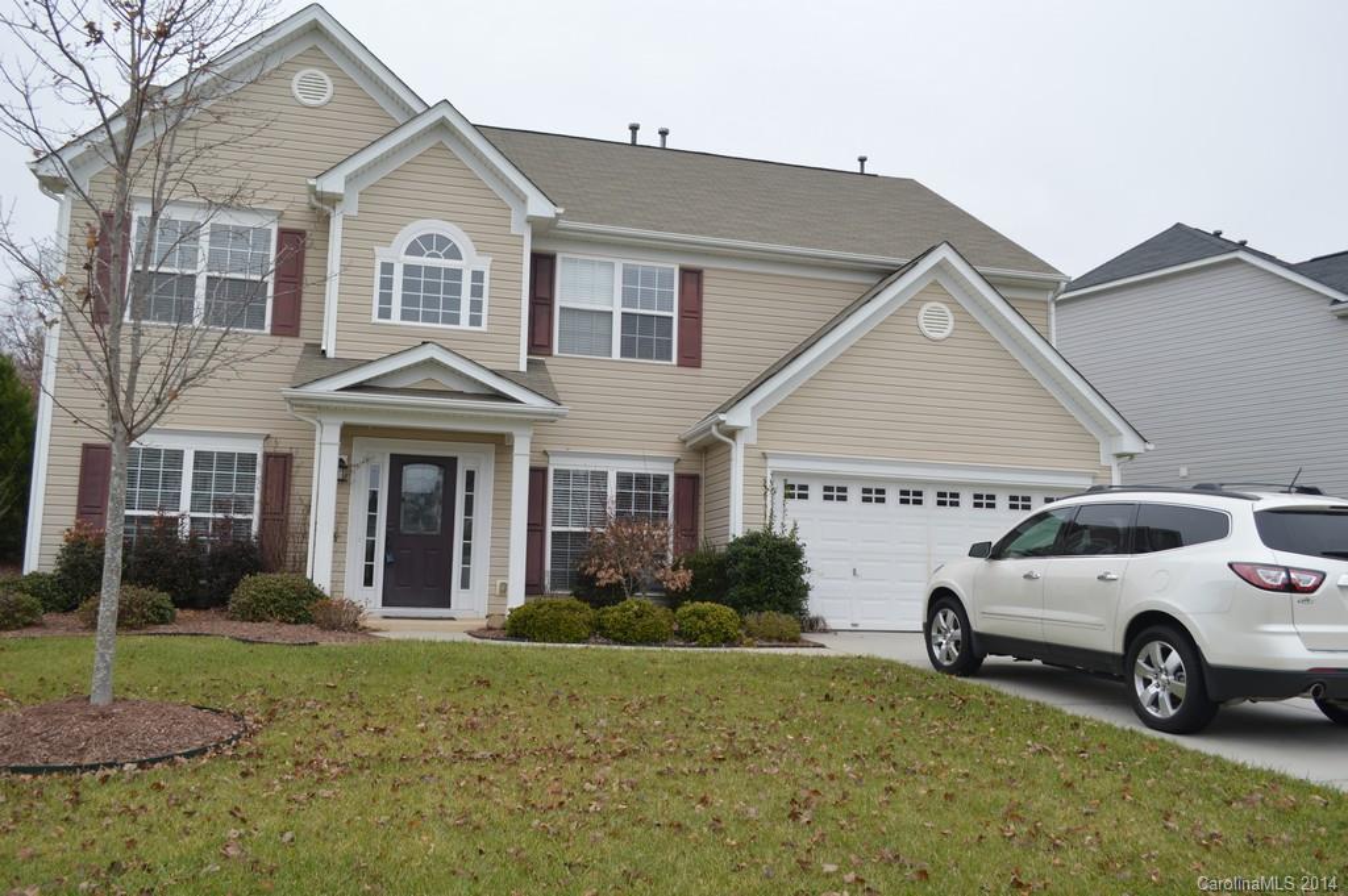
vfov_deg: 43.5
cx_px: 674
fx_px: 1122
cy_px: 448
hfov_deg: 62.0
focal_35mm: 30
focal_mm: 20
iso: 100
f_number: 5.6
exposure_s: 1/125
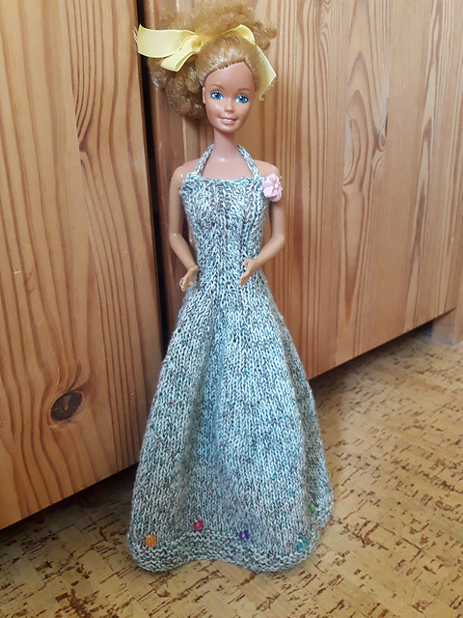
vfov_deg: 63.4
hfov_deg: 49.7
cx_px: 232
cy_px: 309
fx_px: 499
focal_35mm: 28
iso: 160
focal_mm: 3.7
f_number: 1.9
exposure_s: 1/33
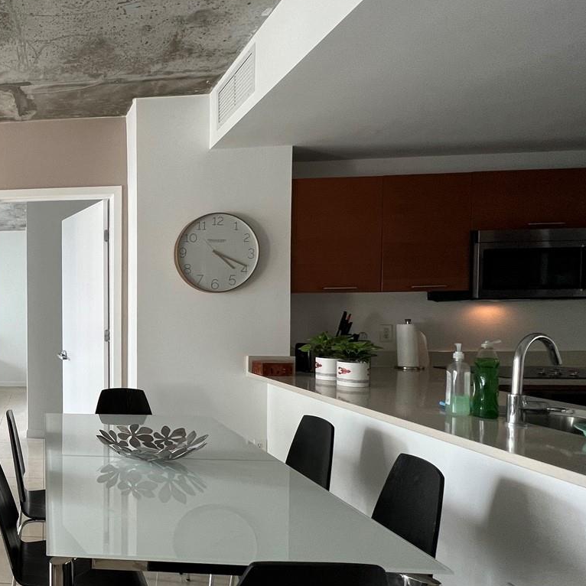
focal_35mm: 24
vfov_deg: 64.8
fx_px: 460
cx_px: -8
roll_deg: +1.0
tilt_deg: -1.5
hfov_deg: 51.2
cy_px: 325
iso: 125
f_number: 1.8
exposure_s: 1/99
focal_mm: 1.57
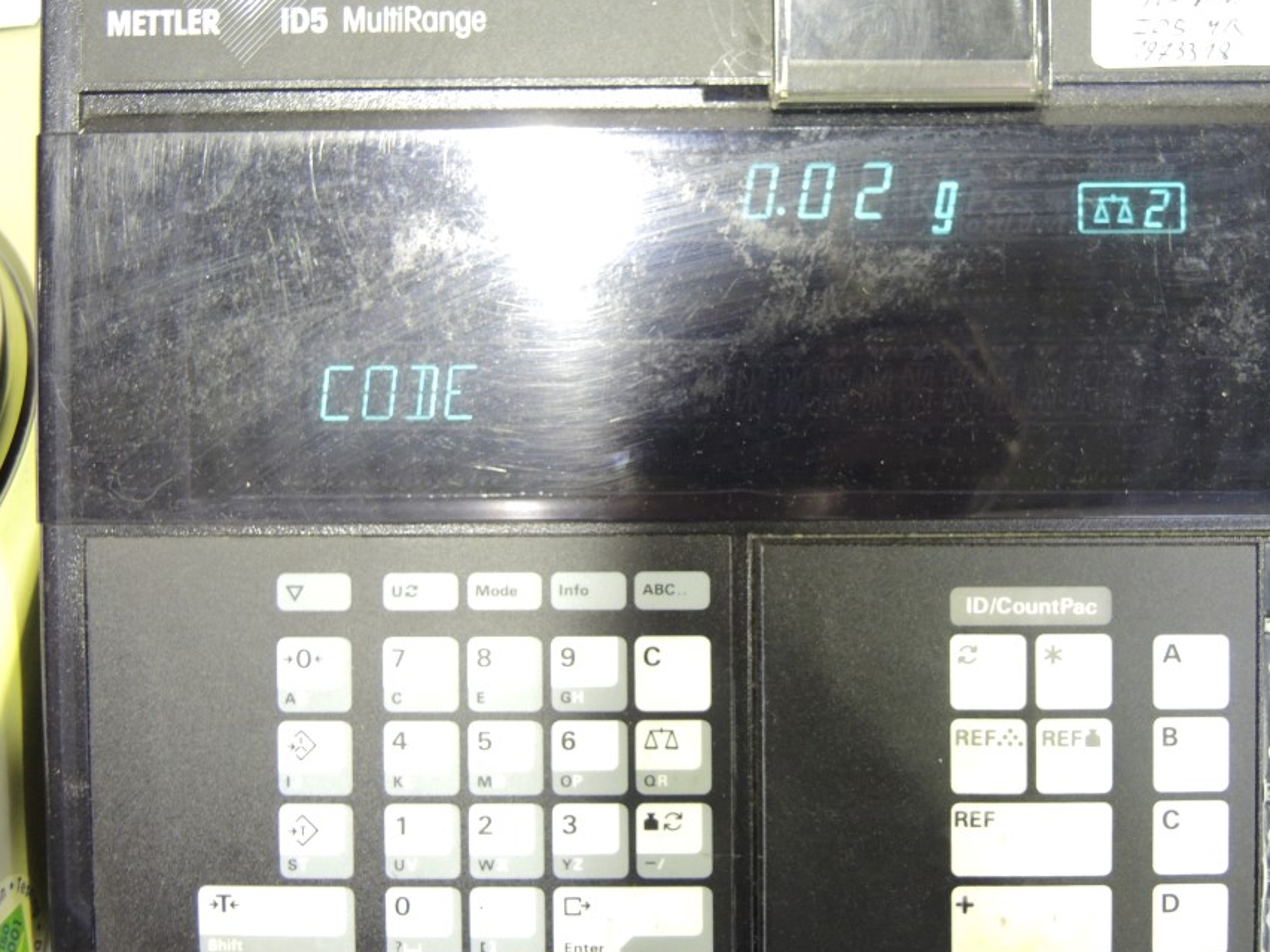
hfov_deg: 51.2
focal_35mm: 36
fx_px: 1321
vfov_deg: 39.6
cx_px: 728
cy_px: 421
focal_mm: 6.5
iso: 400
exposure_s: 1/10
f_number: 2
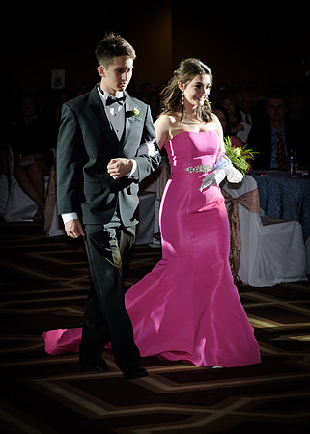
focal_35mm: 130
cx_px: 258
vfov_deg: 15.4
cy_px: 217
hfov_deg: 11.0
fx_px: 1609
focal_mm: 55
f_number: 2.8
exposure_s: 1/125
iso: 200
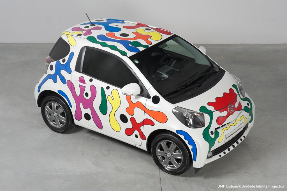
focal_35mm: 85
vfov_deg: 16.0
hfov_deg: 23.9
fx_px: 677
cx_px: 144
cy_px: 96
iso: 200
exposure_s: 1/60
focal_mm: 85
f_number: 14
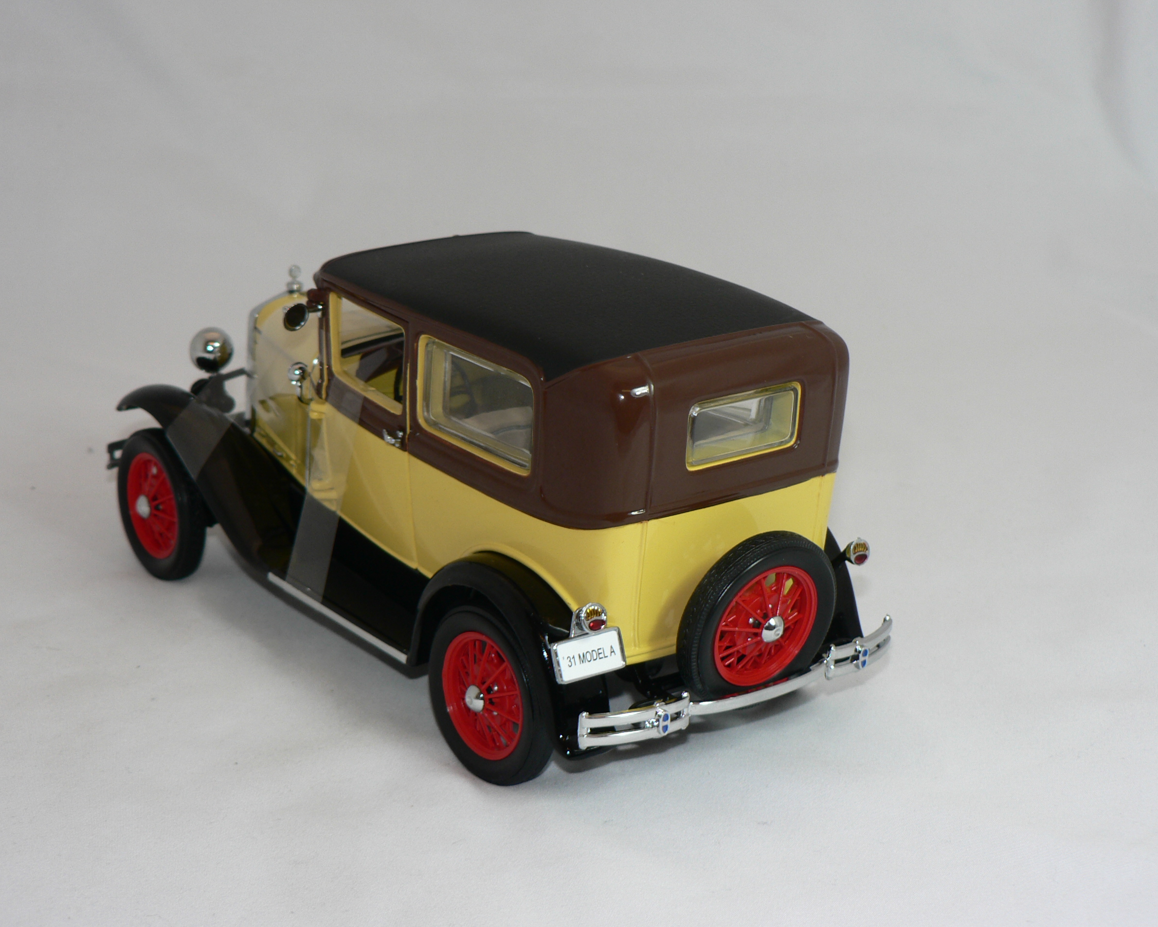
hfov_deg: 30.0
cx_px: 595
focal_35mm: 63
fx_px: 2159
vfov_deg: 24.2
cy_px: 466
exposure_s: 1/60
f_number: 3.2
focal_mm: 10.1
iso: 80
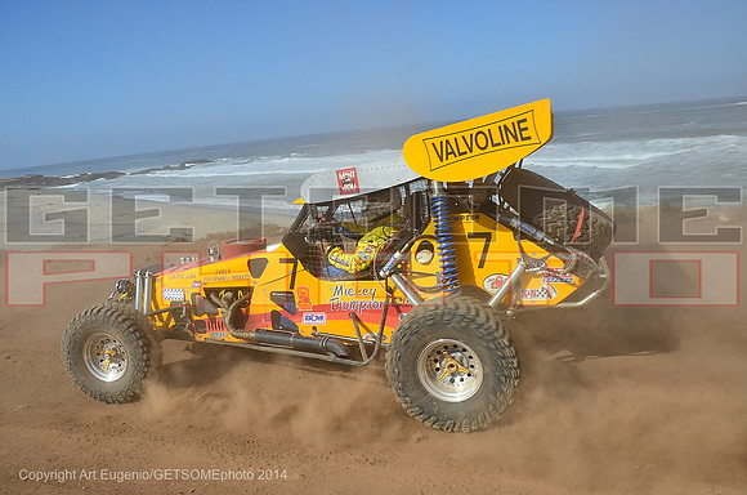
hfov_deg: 67.5
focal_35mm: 27
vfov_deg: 47.7
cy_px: 248
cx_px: 374
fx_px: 559
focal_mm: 18
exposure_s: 1/640
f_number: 7.1
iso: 200
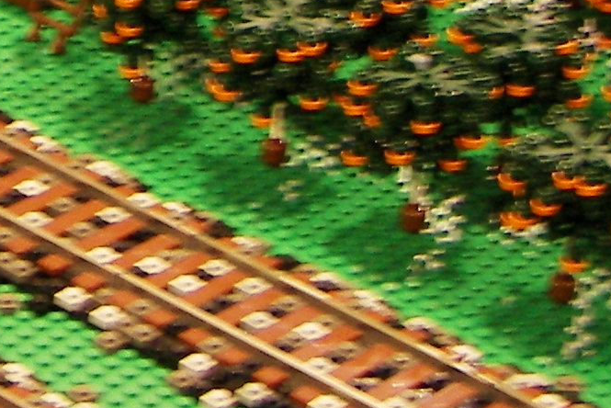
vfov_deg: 5.8
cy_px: -252
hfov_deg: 8.5
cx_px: -379
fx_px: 3990
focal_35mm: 235
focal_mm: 9.6
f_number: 2.8
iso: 100
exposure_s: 1/20
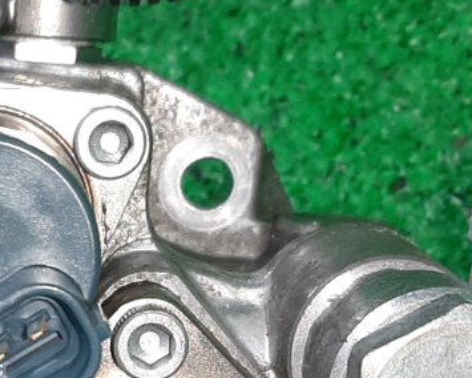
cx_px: -11
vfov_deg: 14.5
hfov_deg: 18.1
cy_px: 459
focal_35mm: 103
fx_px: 1439
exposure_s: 1/50
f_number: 1.7
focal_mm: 3.93
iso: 117
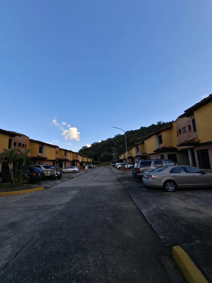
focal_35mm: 13
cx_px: 106
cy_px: 142
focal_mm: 1.74
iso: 40
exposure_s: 1/729
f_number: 2.2
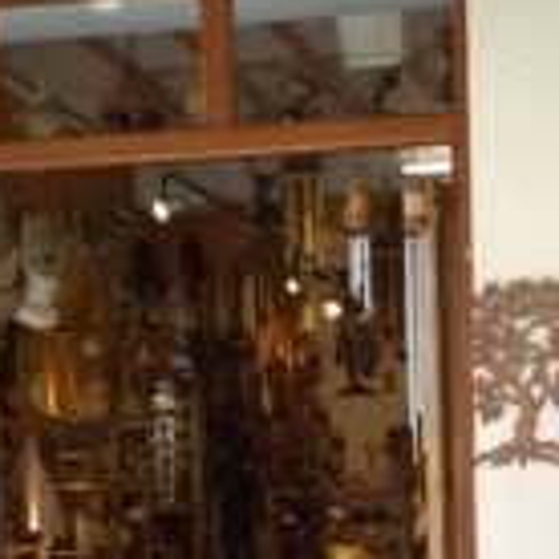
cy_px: 579
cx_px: 385
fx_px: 1644
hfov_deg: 19.2
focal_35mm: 90
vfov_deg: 18.7
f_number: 1.79
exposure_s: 1/214
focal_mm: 4.74
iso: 100
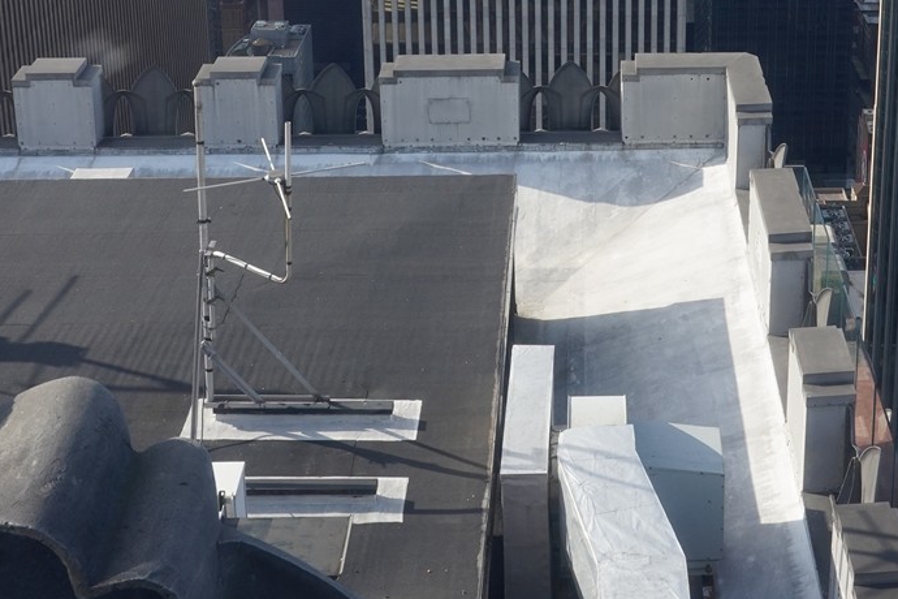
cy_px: -195
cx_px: 649
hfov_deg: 33.9
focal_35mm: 58
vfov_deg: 21.1
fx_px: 1447
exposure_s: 1/80
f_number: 20
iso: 400
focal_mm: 20
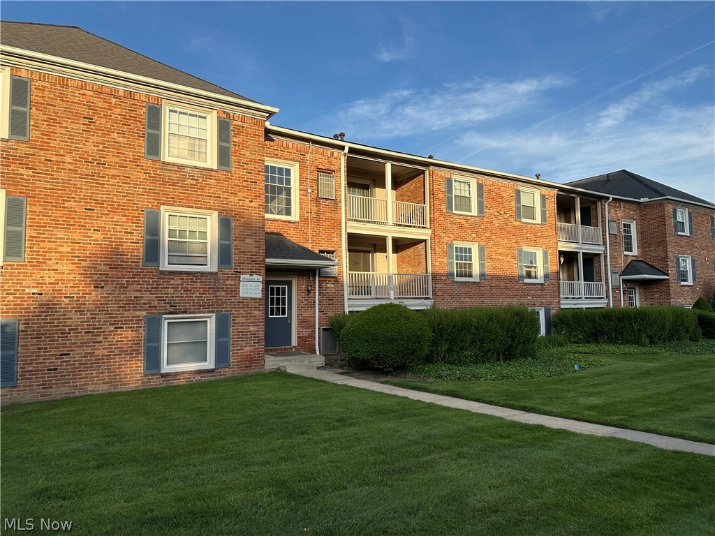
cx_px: 358
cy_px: 268
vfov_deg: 56.8
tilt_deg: +4.6
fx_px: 496
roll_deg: +0.5
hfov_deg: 71.6
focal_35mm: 24
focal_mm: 6.86
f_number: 1.78
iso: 80
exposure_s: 1/2353
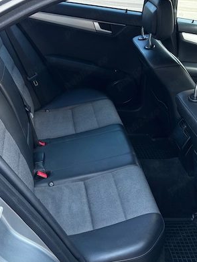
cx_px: 99
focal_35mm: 49
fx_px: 372
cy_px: 133
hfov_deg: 29.7
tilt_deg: -29.5
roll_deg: -8.7
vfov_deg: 38.9
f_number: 1.78
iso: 200
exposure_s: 1/60
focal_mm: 6.76
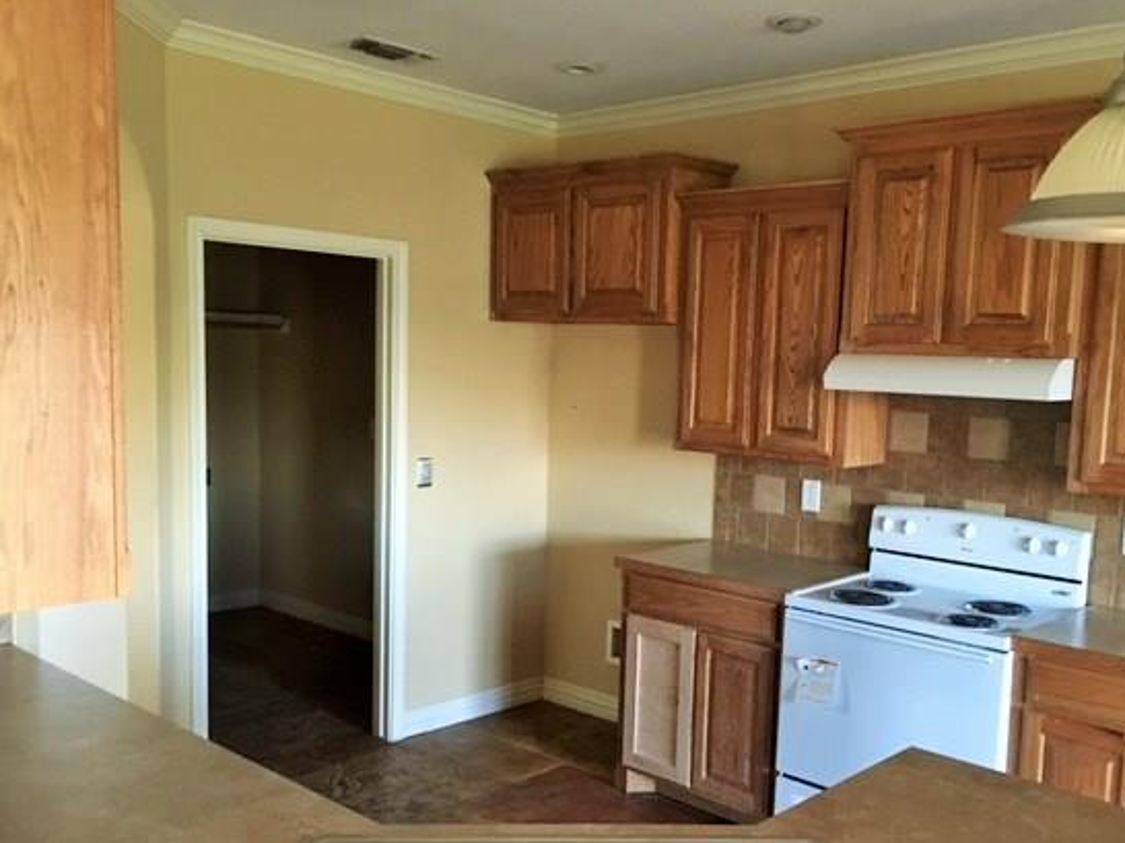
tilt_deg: -6.0
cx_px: 610
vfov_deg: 41.6
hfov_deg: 53.9
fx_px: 1104
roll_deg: -2.8
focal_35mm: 34
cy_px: 488
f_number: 2.2
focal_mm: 4.15
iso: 64
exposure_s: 1/4
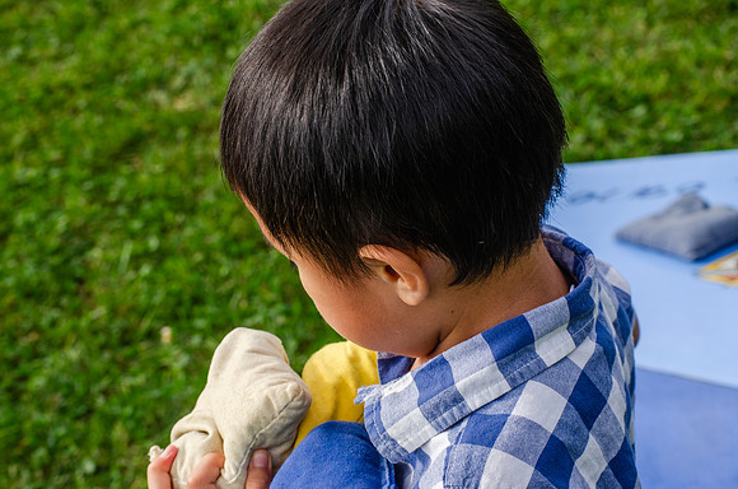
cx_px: 369
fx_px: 1688
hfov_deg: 24.7
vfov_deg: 16.5
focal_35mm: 82
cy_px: 244
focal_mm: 55
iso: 200
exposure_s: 1/250
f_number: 8
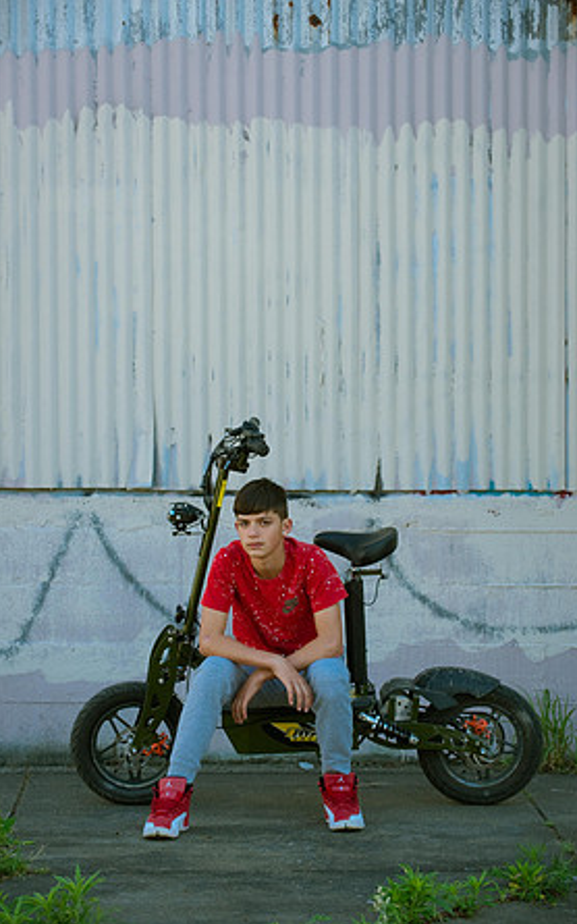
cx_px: 277
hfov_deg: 12.1
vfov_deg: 19.3
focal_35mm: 108
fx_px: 2718
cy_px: 463
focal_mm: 105
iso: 320
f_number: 5.6
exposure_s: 1/200
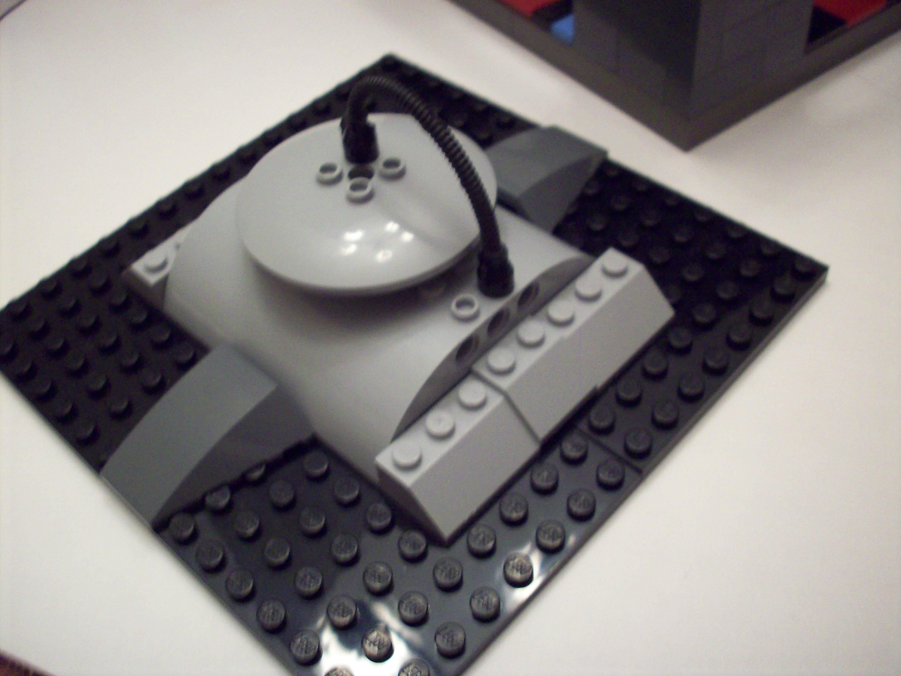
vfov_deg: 38.7
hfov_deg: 50.1
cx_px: 450
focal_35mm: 37
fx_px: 963
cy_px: 338
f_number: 2.8
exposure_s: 1/11.1
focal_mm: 6.2
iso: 160
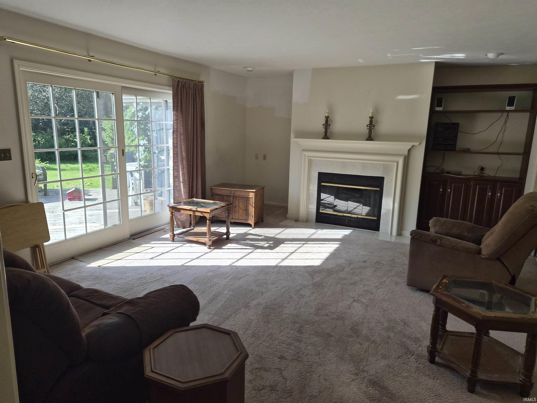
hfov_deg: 73.9
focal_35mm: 23
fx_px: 357
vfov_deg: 58.9
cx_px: 268
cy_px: 202
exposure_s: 1/1060
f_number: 1.8
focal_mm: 5.4
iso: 80
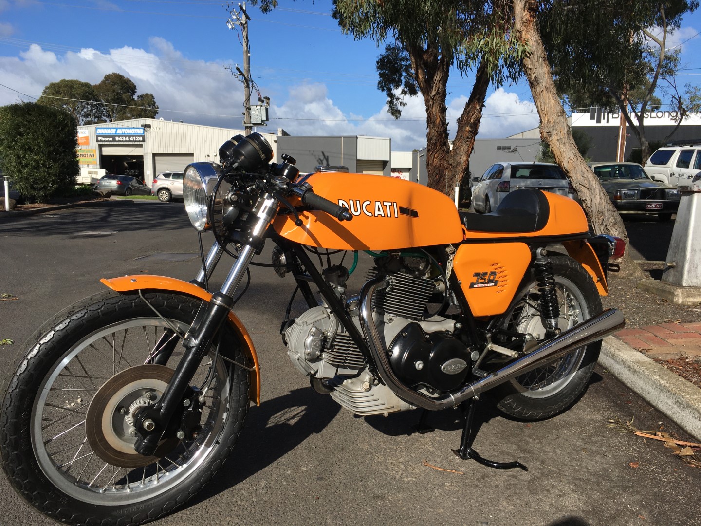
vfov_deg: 48.2
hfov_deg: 61.7
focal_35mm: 29
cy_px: 263
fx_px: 587
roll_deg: +0.4
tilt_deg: -5.5
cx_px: 350
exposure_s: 1/1832
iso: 25
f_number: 2.2
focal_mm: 4.15
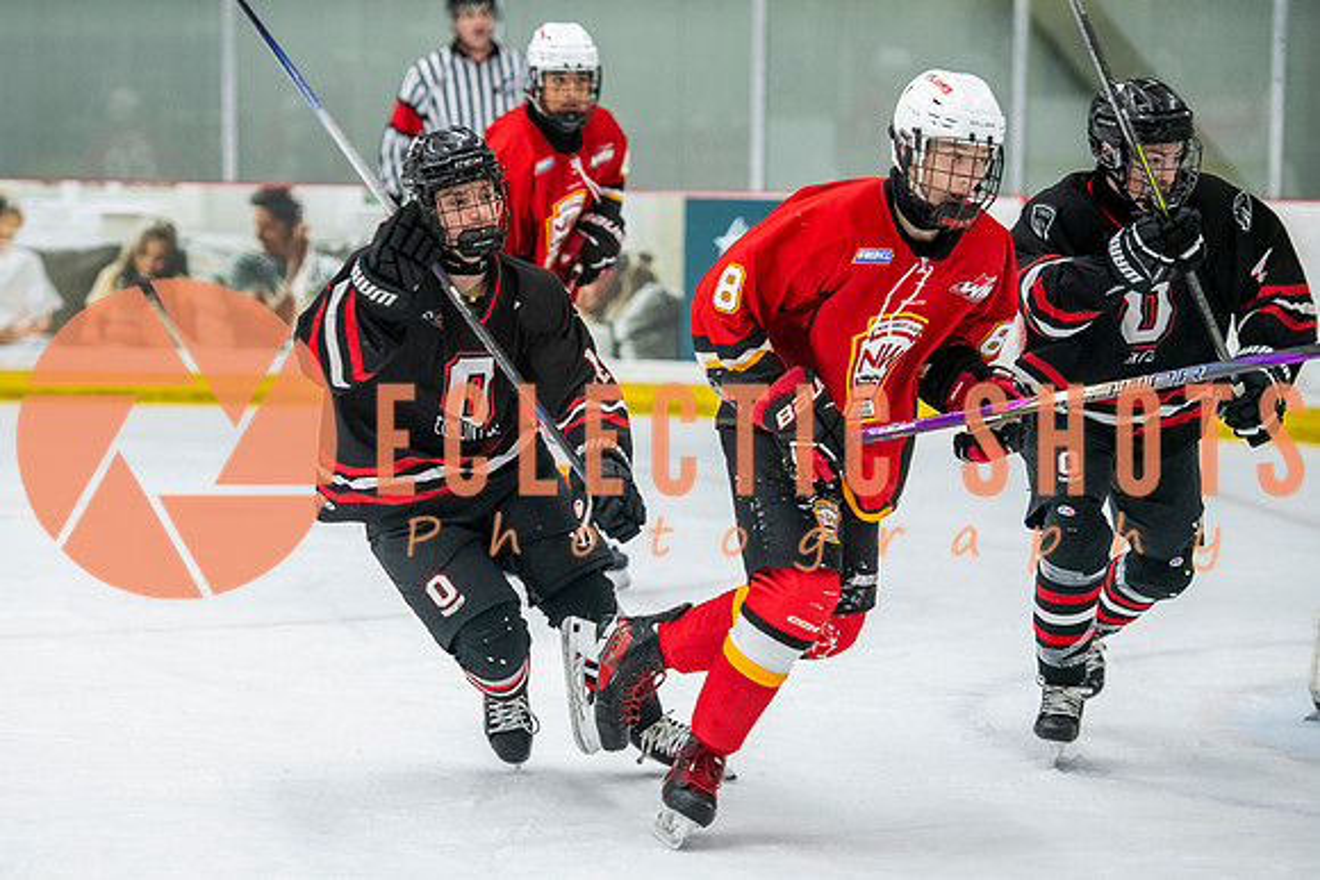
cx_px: 536
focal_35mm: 159
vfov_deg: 8.6
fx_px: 5823
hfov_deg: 12.9
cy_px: 523
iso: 2000
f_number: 3.2
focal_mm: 130
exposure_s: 1/640
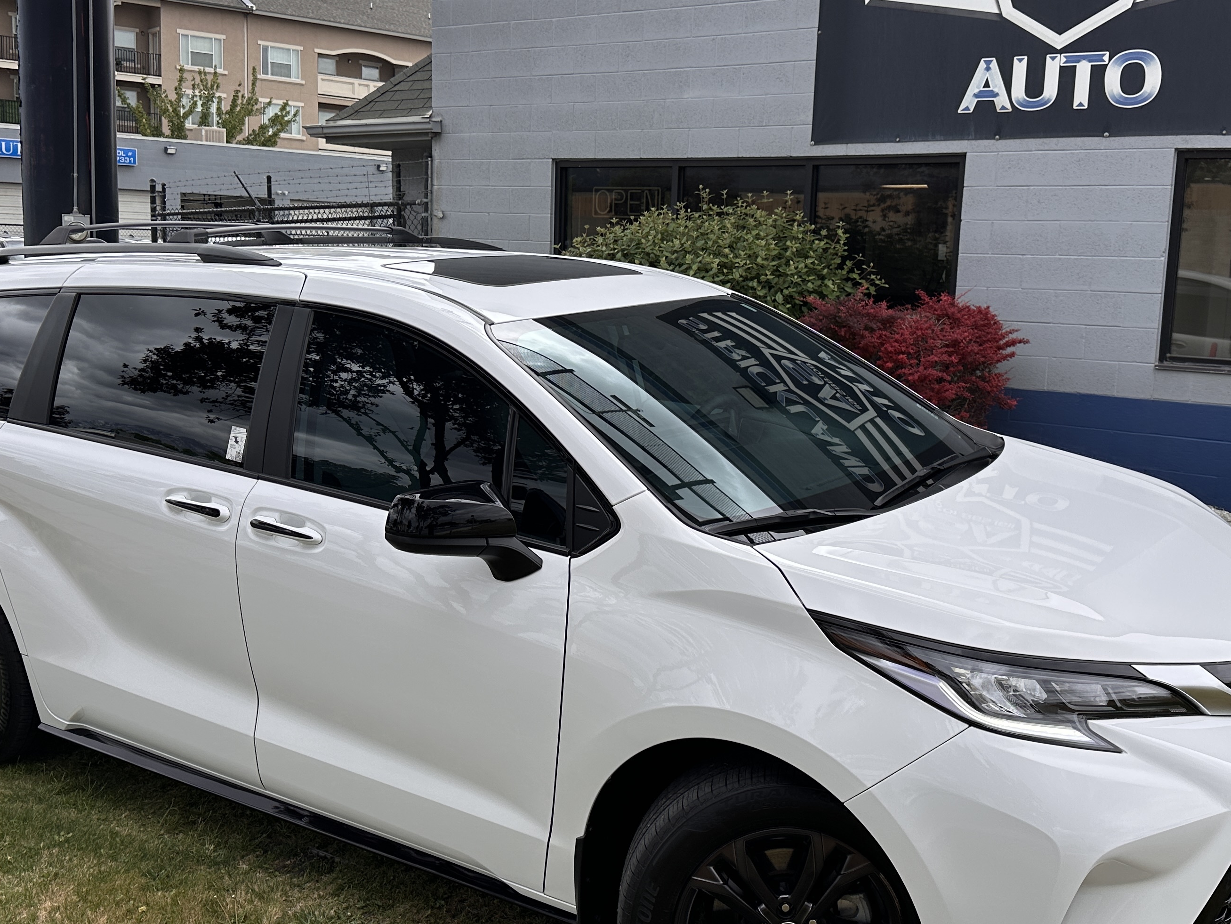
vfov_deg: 38.7
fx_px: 1316
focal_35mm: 37
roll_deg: -1.7
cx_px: 642
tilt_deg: -7.2
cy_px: 433
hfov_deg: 50.1
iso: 80
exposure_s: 1/2469
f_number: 1.78
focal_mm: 6.86
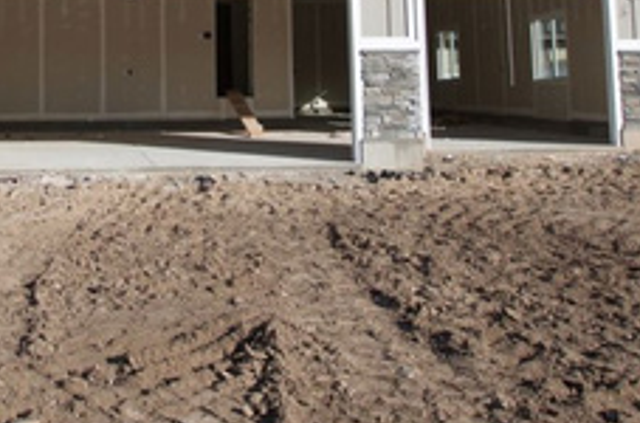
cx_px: 149
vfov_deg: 25.4
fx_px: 863
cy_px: -48
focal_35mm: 49
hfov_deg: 39.4
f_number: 9
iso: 100
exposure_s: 1/320
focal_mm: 11.5
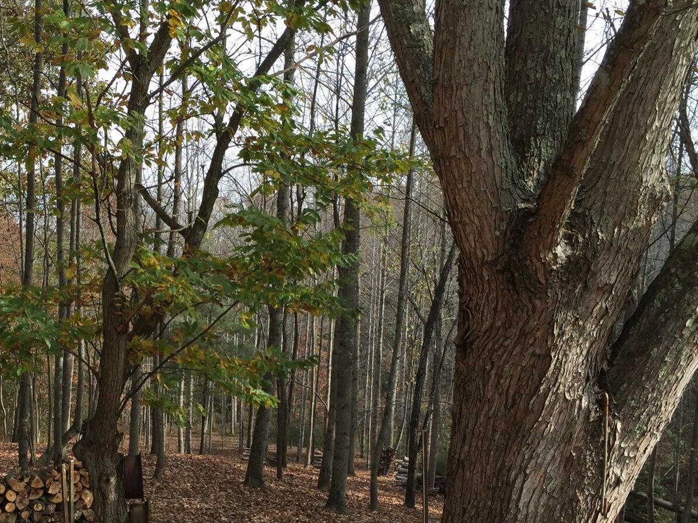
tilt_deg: -5.8
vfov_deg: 27.5
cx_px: 174
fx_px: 1048
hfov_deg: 36.0
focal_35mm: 52
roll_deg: -3.9
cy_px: 413
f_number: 2.2
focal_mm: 4.15
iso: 32
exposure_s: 1/628
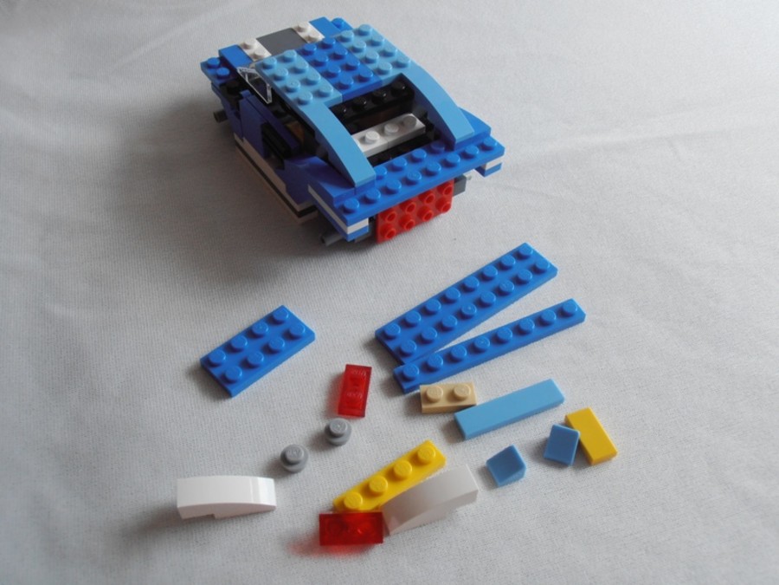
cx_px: 390
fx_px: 833
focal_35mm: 37
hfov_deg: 50.1
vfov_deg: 38.7
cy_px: 292
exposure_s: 1/125
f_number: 3.9
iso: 80
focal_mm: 6.61
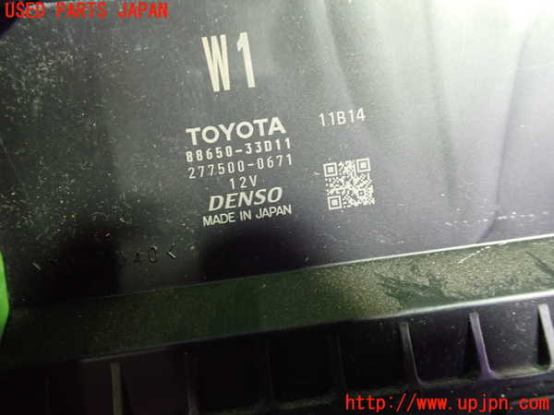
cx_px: 277
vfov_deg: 46.8
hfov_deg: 60.0
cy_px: 208
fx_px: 480
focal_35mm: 30
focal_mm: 5.4
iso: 640
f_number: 2.3
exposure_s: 1/30
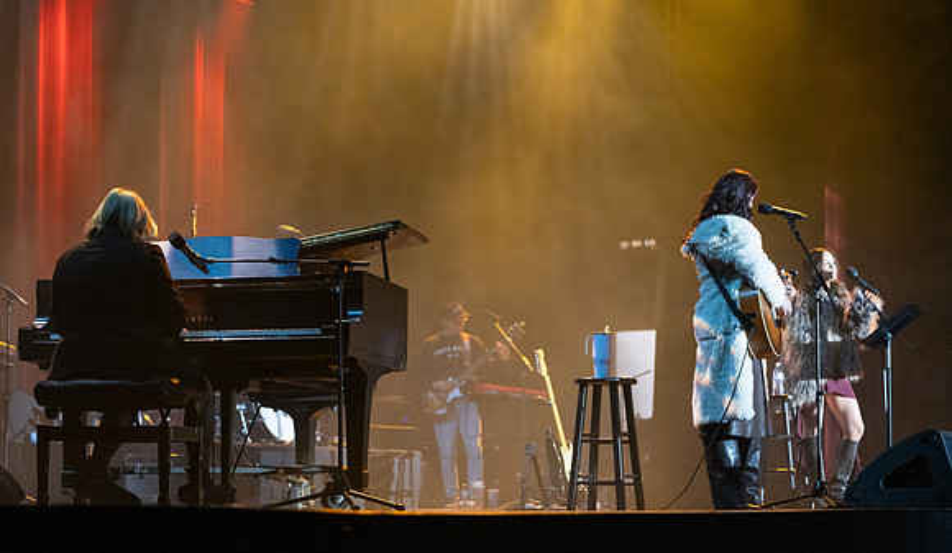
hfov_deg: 27.6
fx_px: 1935
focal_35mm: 76
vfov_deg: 16.3
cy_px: 327
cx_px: 494
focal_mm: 70
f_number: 2.8
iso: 3200
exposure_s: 1/200
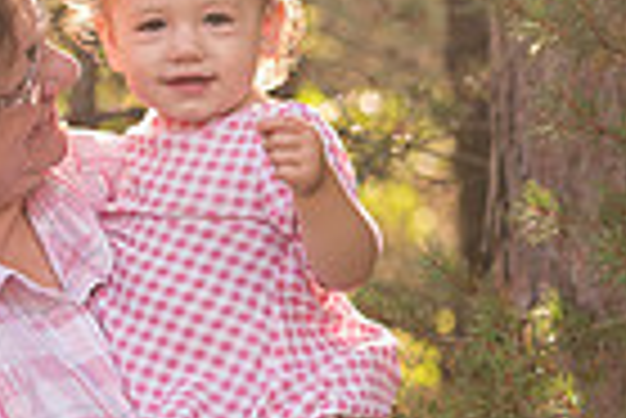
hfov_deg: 6.0
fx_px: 5971
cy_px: 330
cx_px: 536
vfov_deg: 4.0
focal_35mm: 343
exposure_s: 1/500
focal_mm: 82
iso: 400
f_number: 3.5
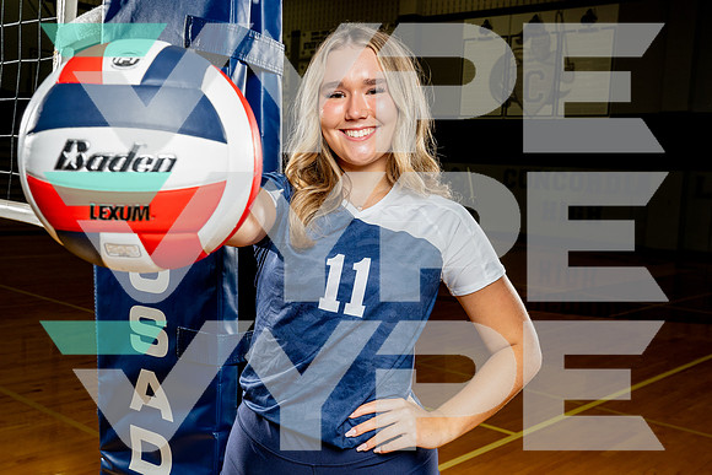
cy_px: 236
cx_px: 359
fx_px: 781
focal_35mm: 39
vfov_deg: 33.8
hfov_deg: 49.0
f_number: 8
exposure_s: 1/250
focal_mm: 36
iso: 1000
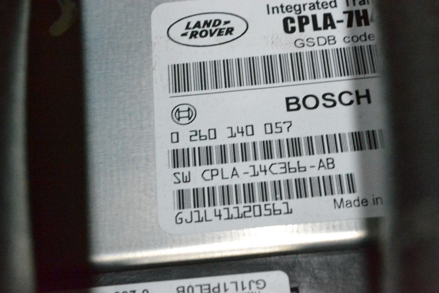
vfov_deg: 16.6
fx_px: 1006
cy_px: 146
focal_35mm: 82
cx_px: 220
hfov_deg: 24.6
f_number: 11
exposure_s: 1/160
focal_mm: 55
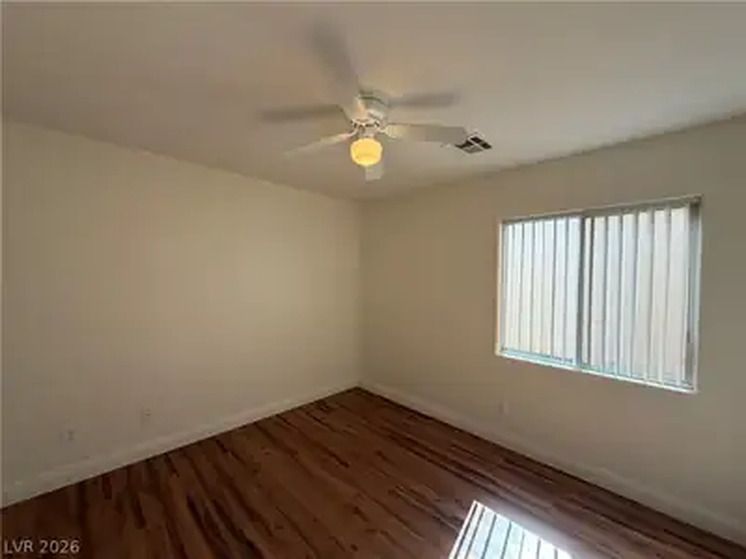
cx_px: 373
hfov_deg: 102.1
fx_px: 302
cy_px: 280
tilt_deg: -1.6
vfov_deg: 85.7
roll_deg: -0.5
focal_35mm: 14
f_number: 2.2
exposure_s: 1/162
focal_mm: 2.22
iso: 40
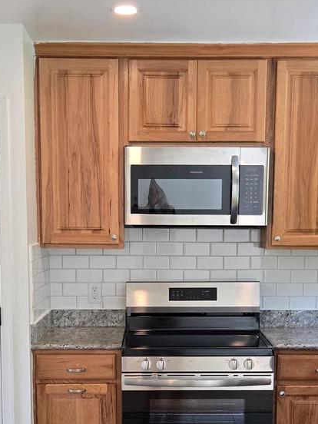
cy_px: 339
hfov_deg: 22.9
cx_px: 149
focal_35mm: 64
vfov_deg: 29.6
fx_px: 784
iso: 160
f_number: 1.8
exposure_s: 1/180
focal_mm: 5.4
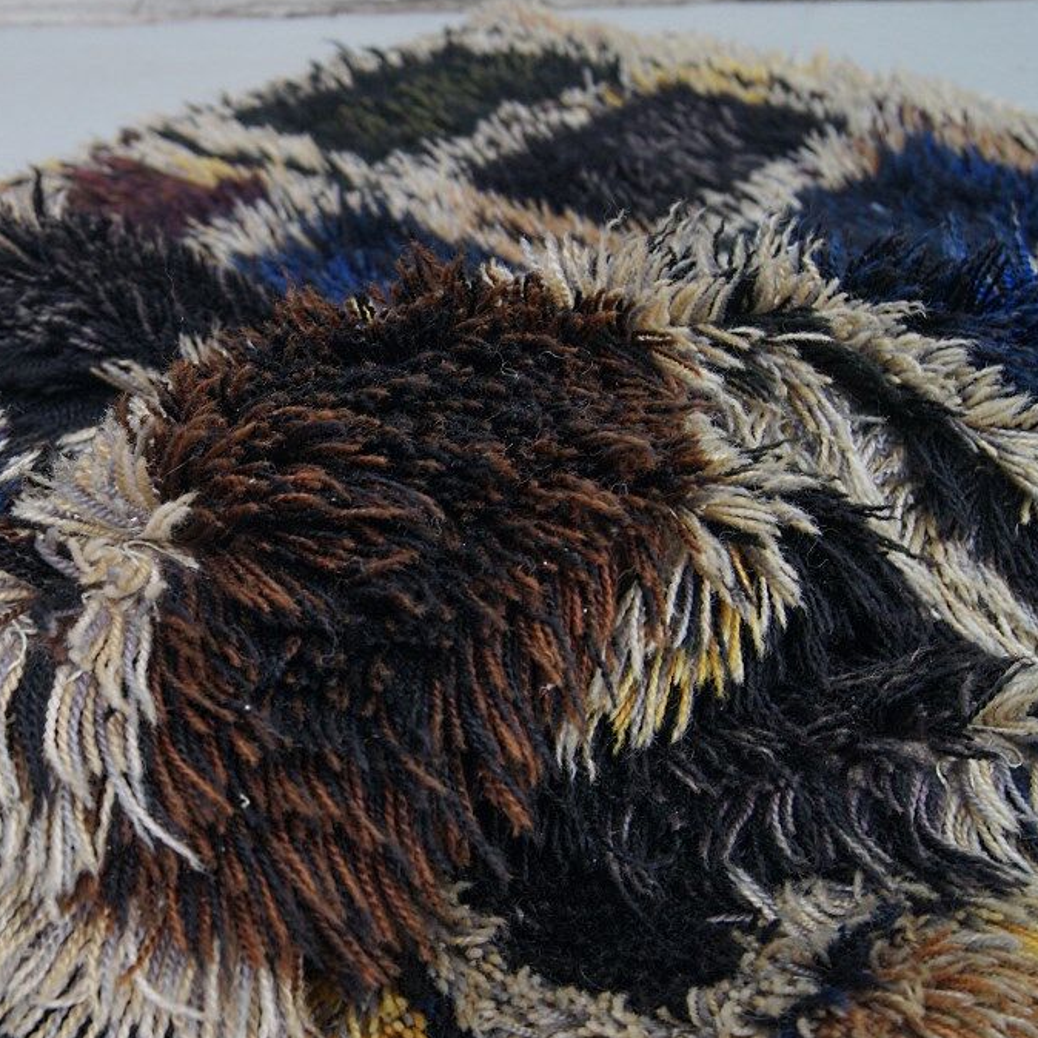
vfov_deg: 32.8
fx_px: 1764
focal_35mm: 52
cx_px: 140
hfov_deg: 31.5
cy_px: 574
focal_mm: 22
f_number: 6.3
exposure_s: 1/10
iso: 400
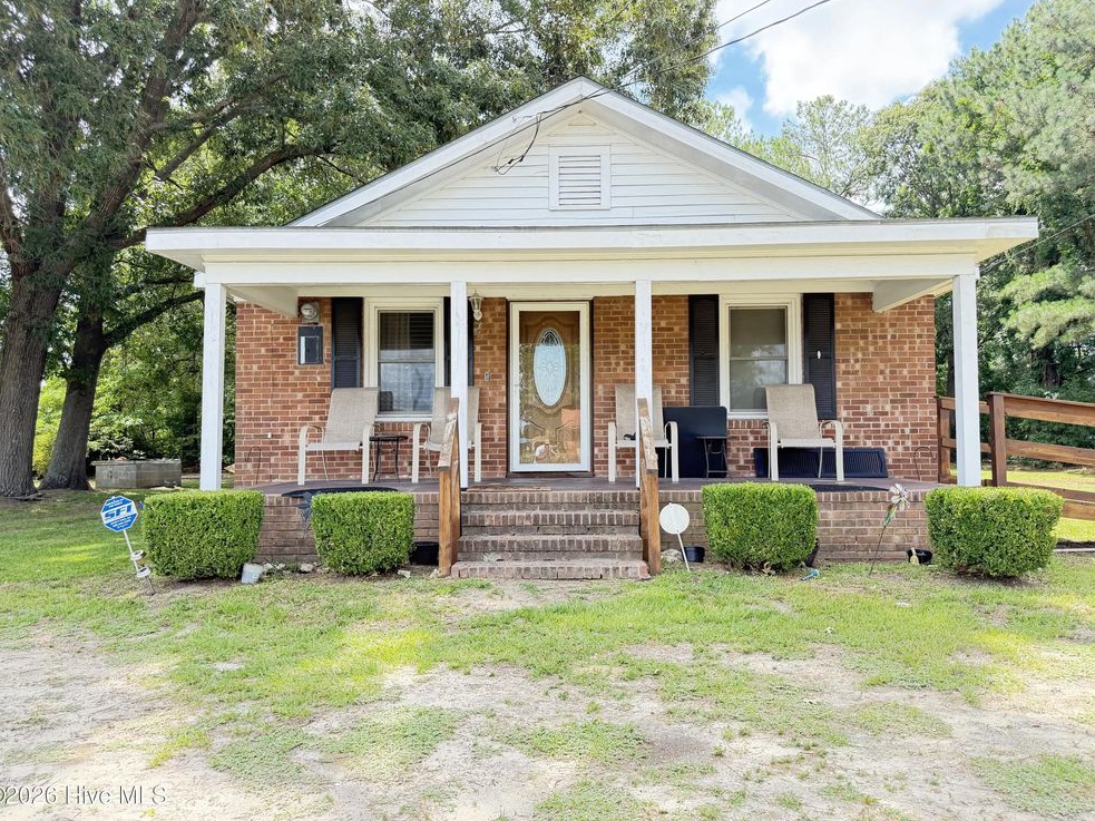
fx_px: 791
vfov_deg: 54.9
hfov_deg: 69.4
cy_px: 407
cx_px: 556
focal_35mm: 25
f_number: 1.78
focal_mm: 6.76
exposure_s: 1/464
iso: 100
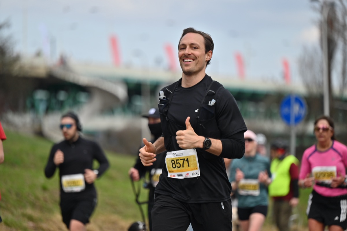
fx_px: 1637
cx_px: 174
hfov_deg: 12.1
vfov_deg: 8.1
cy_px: 116
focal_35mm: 170
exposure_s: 1/5000
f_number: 2.8
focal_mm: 170
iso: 250
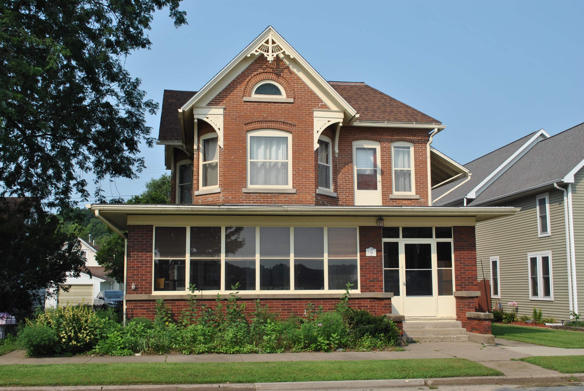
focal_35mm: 39
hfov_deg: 49.5
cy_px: 196
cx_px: 292
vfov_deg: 34.3
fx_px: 633
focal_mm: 26
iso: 100
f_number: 8
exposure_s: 1/250
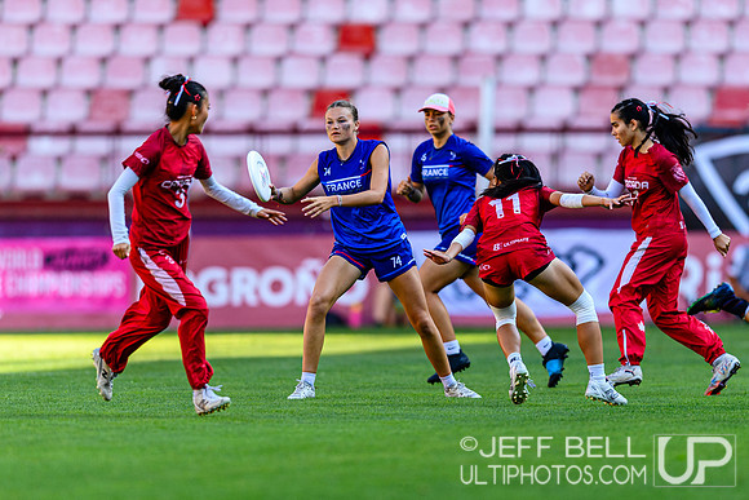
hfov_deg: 3.6
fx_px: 11767
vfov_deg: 2.4
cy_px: 255
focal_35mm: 565
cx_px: 395
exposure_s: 1/1250
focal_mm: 400
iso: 450
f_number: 3.2
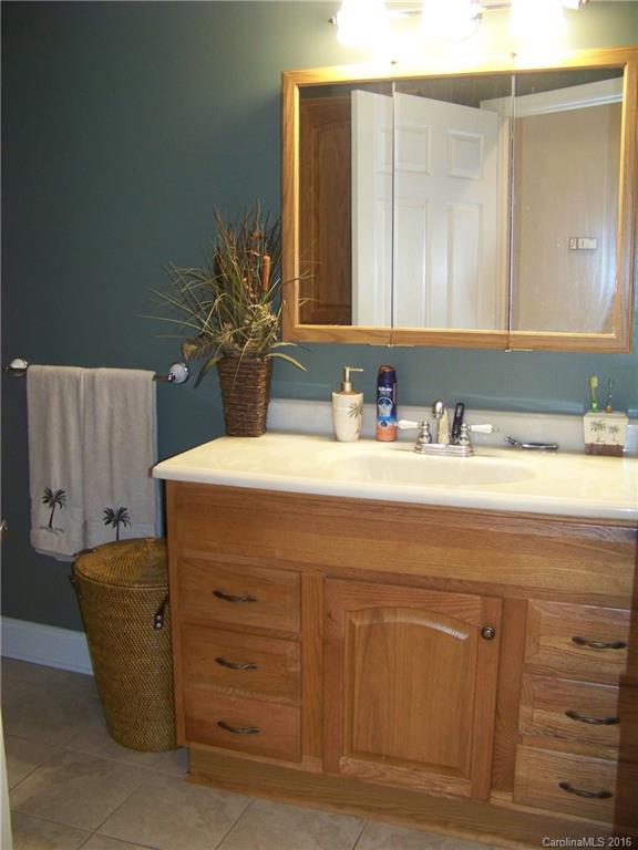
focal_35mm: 36
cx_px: 319
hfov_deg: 39.7
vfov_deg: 51.4
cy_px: 425
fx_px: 885
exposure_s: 1/30
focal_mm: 5.85
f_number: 2.8
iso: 200
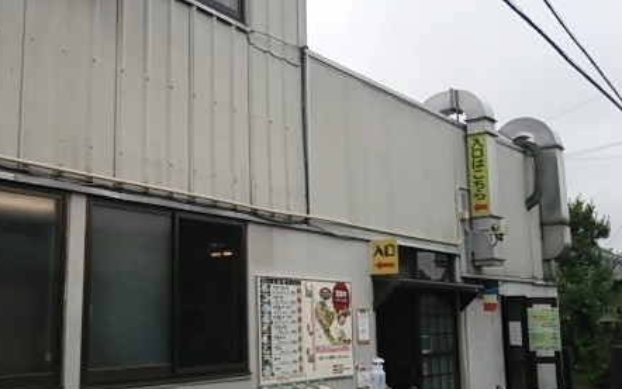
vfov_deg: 29.8
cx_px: 205
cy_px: 169
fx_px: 729
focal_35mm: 43
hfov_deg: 45.5
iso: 32
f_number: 2.5
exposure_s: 1/478
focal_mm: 4.21
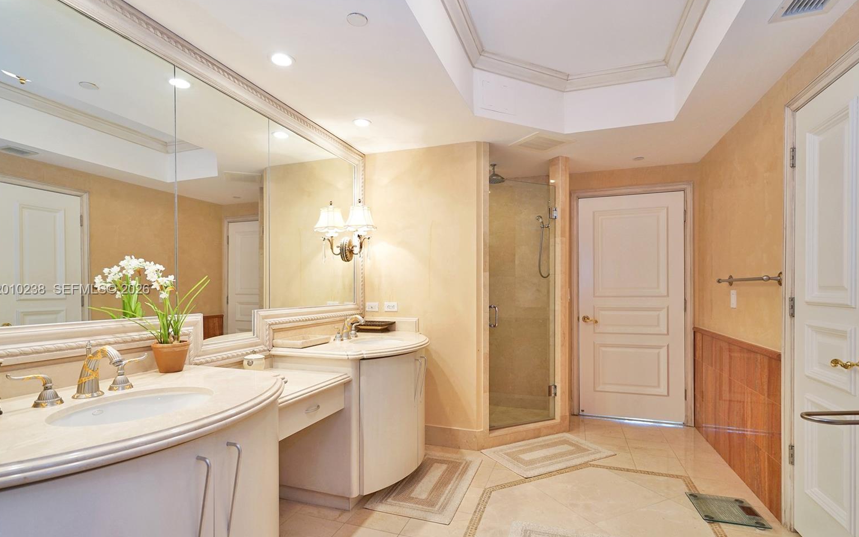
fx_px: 398
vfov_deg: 67.9
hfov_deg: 94.4
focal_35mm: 17
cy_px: 290
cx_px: 423
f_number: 4
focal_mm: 16
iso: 250
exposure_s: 1/20
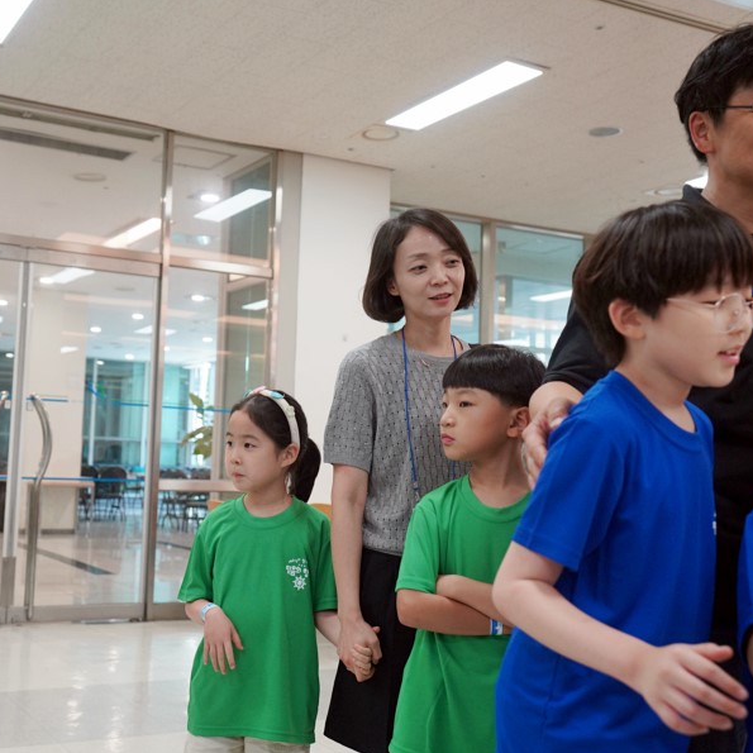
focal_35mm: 45
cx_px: 286
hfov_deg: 37.3
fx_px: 1107
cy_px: 376
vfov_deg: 37.6
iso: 1600
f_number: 4
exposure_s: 1/160
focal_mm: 35
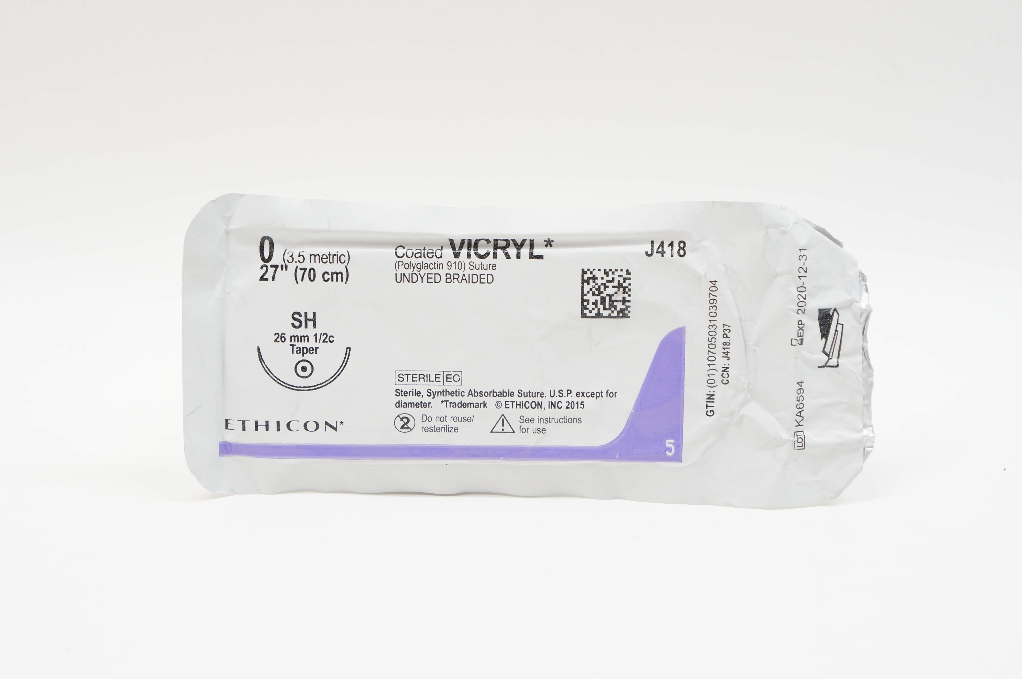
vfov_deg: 21.5
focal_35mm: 63
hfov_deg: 31.9
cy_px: 340
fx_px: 1787
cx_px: 511
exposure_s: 1/40
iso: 400
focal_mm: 42
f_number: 6.3
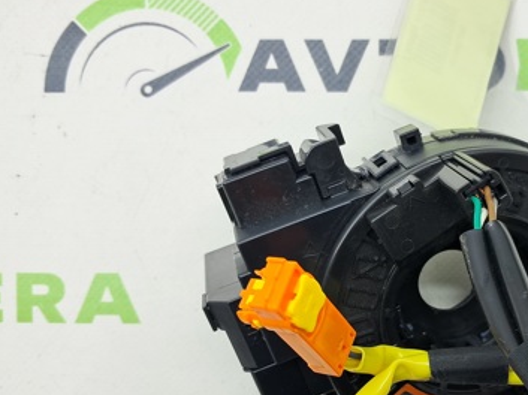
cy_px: 278
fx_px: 747
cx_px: 377
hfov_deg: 38.2
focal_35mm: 49
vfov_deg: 29.3
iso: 50
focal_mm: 4
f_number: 1.8
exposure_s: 1/60
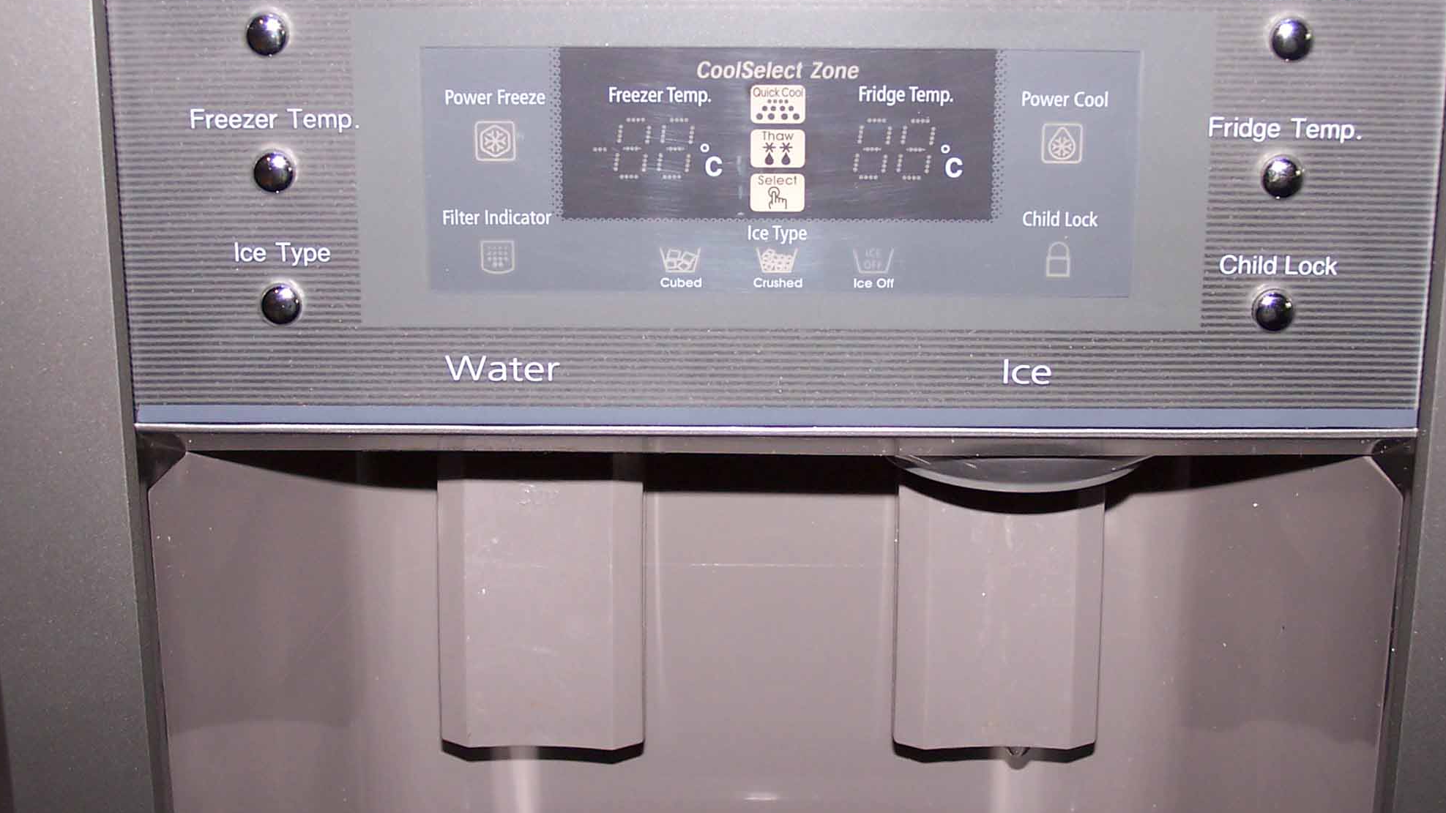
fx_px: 2876
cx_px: 765
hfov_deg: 28.2
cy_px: 399
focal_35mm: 75
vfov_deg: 16.1
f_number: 3.2
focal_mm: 9.8
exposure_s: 1/60
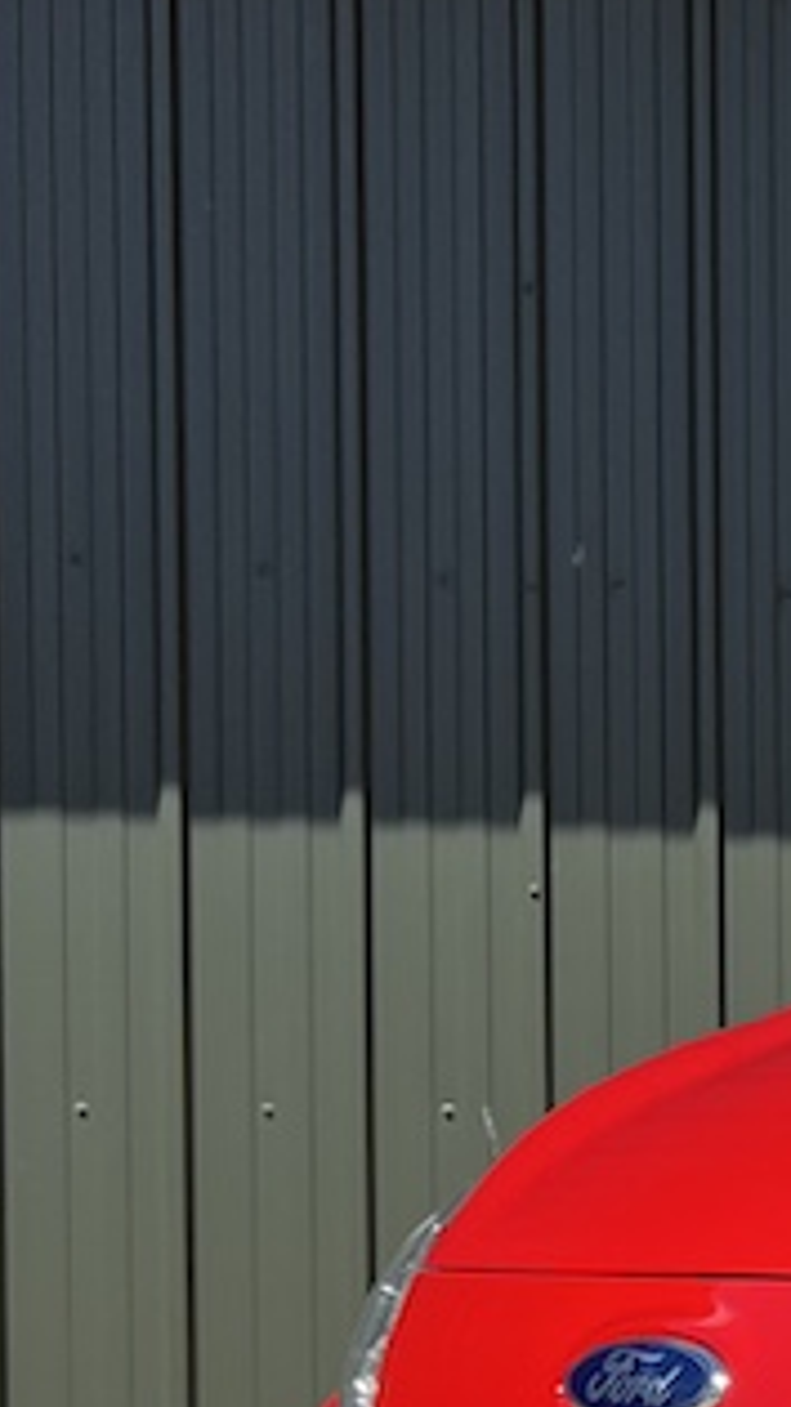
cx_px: 1716
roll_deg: +1.7
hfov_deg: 11.7
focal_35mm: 90
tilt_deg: -2.0
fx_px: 3359
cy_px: 1206
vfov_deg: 23.2
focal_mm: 5.7
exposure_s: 1/3831
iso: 50
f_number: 1.5
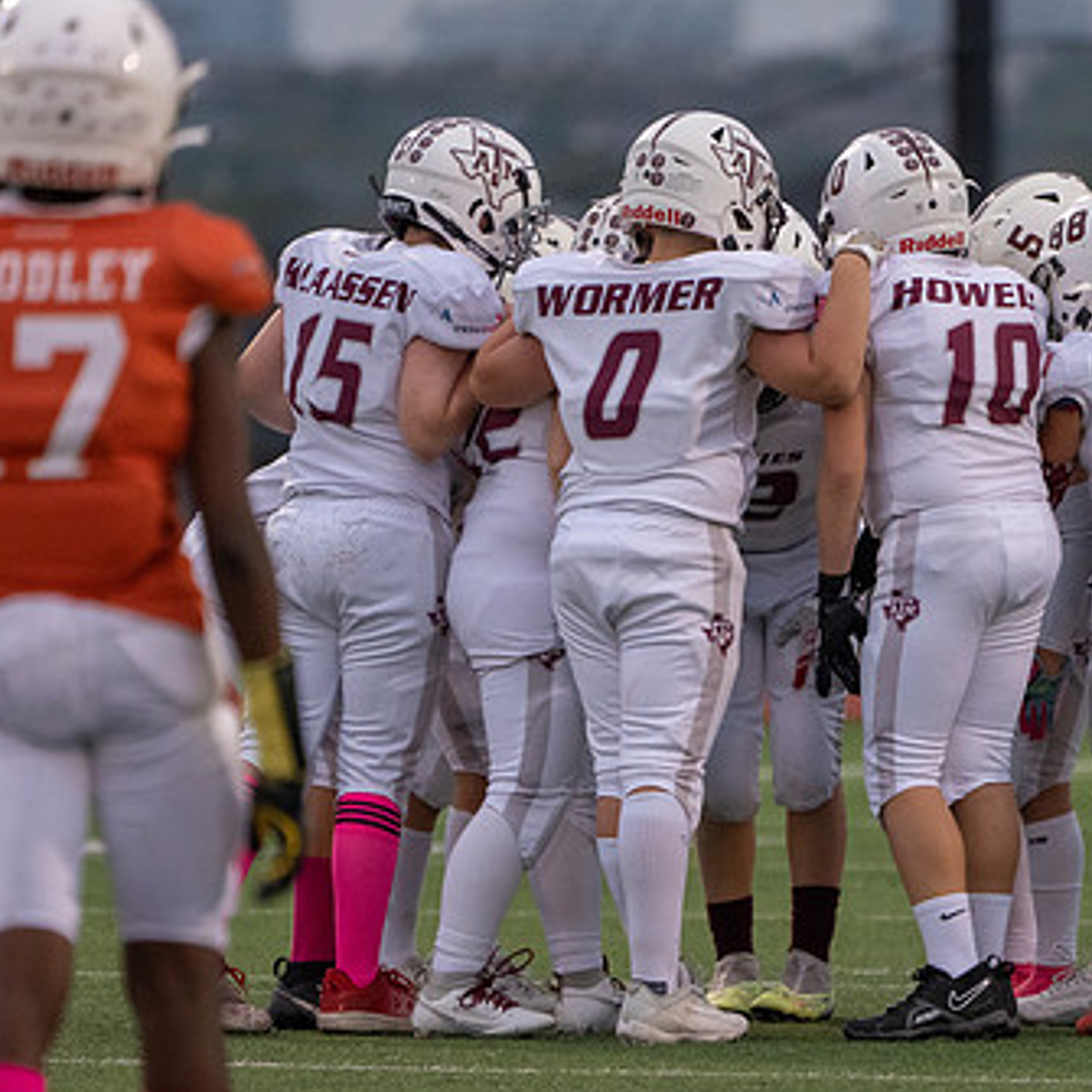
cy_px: 624
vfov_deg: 2.4
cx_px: 838
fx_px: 25554
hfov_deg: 2.4
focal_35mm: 716
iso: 4000
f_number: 5.6
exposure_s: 1/1000
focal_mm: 400
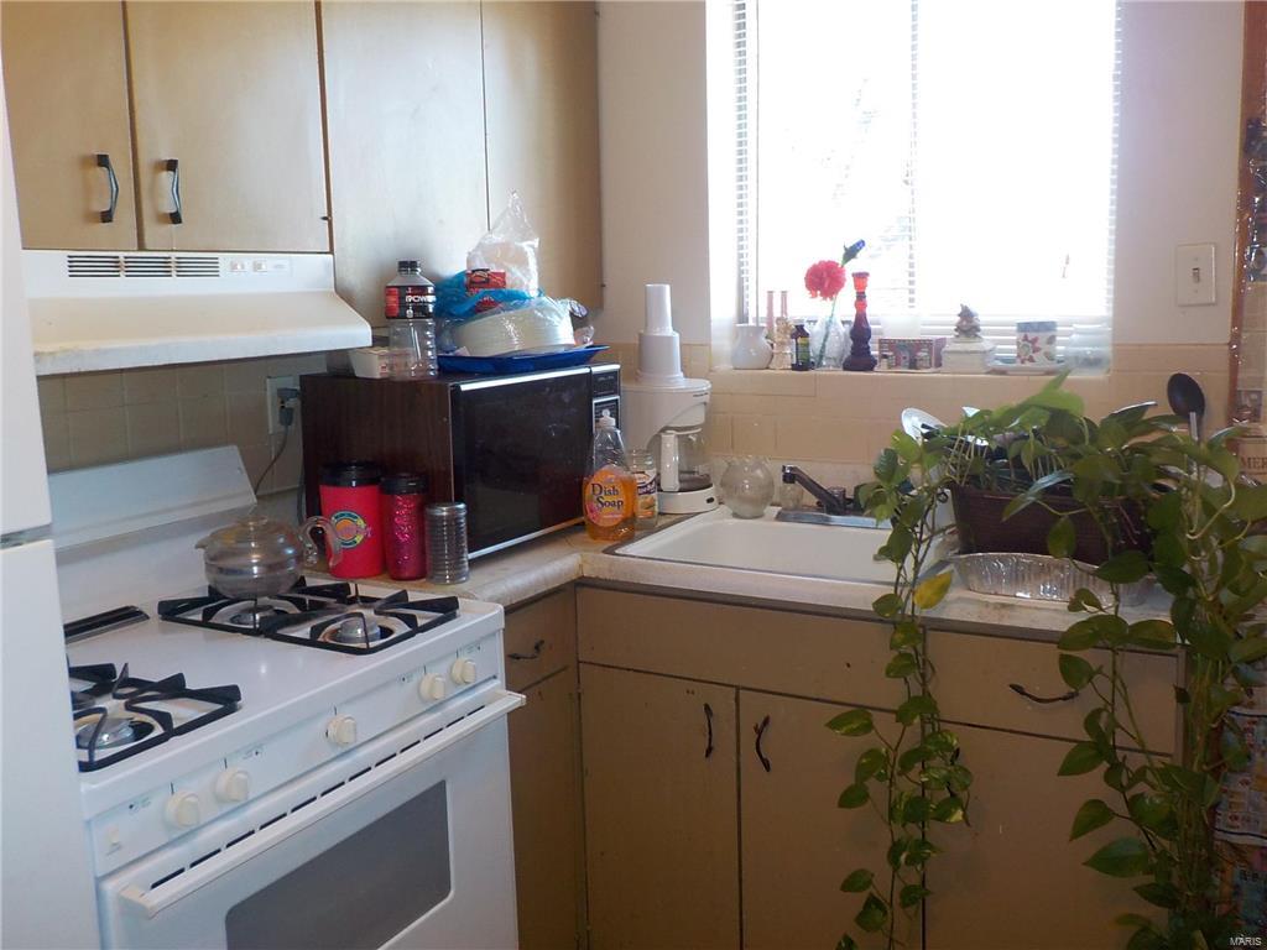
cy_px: 475
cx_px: 634
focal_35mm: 30
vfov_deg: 46.8
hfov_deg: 60.0
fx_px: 1098
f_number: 3.3
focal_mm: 4.1
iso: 180
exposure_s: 1/30
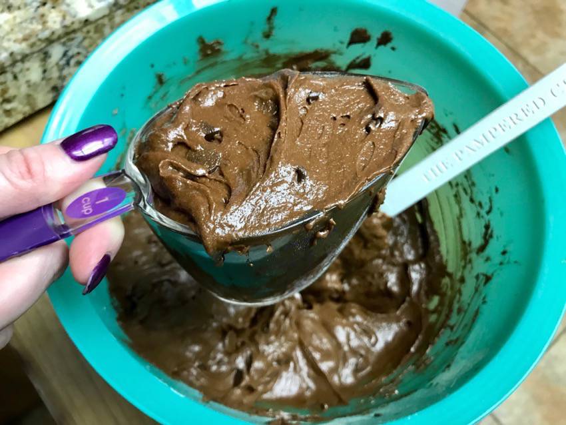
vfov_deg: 49.8
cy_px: 212
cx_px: 283
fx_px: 458
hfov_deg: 63.4
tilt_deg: -67.3
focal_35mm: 28
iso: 50
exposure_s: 1/15
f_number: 1.8
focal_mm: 3.99
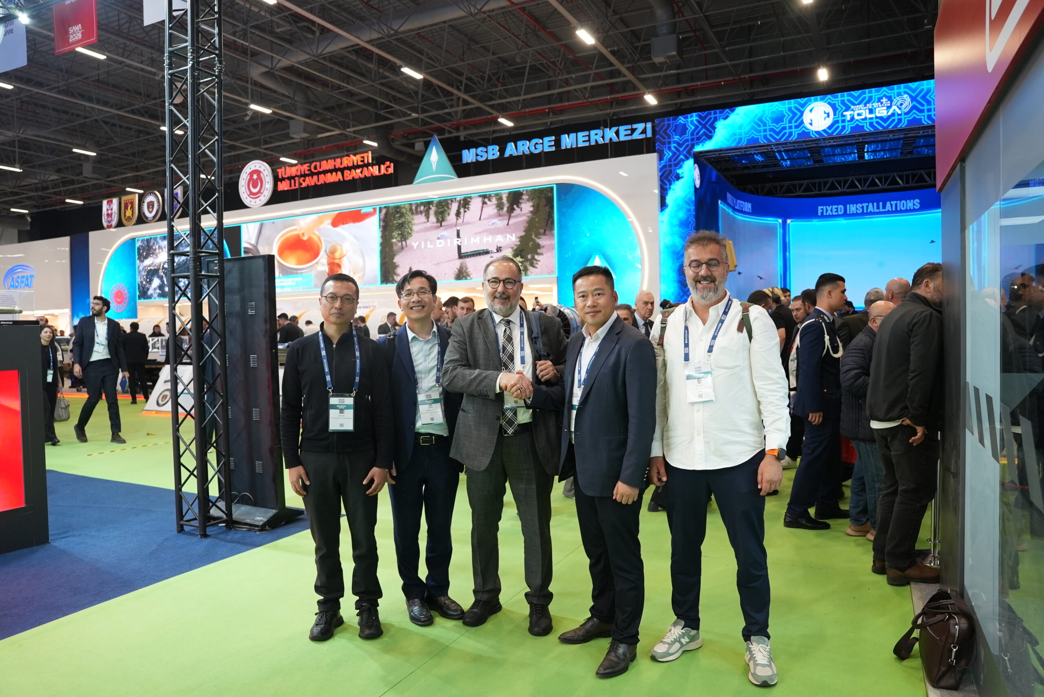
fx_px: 696
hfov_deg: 73.7
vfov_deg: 53.2
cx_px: 522
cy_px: 348
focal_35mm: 24
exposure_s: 1/250
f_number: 4
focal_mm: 24
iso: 2500
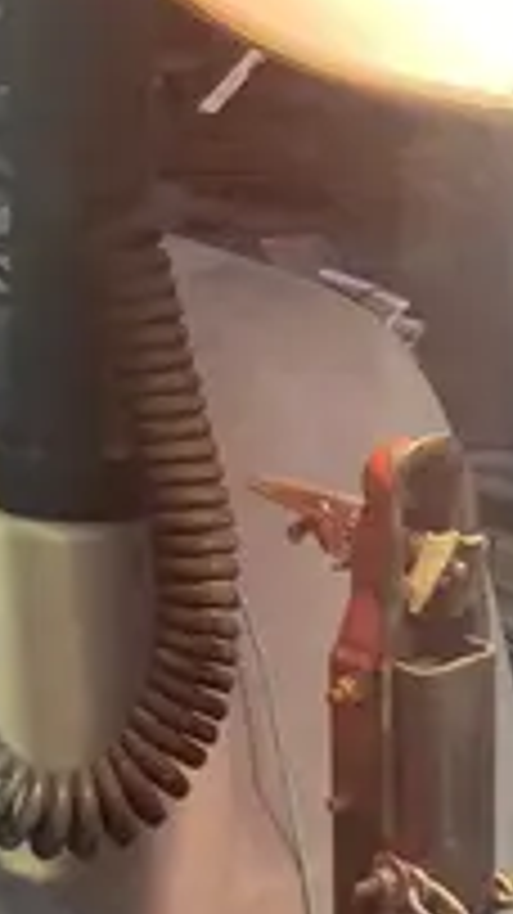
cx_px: -81
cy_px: 196
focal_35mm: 110
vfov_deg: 19.3
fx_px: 2663
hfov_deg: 10.8
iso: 20
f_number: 1.8
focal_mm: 3.99
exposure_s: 1/552
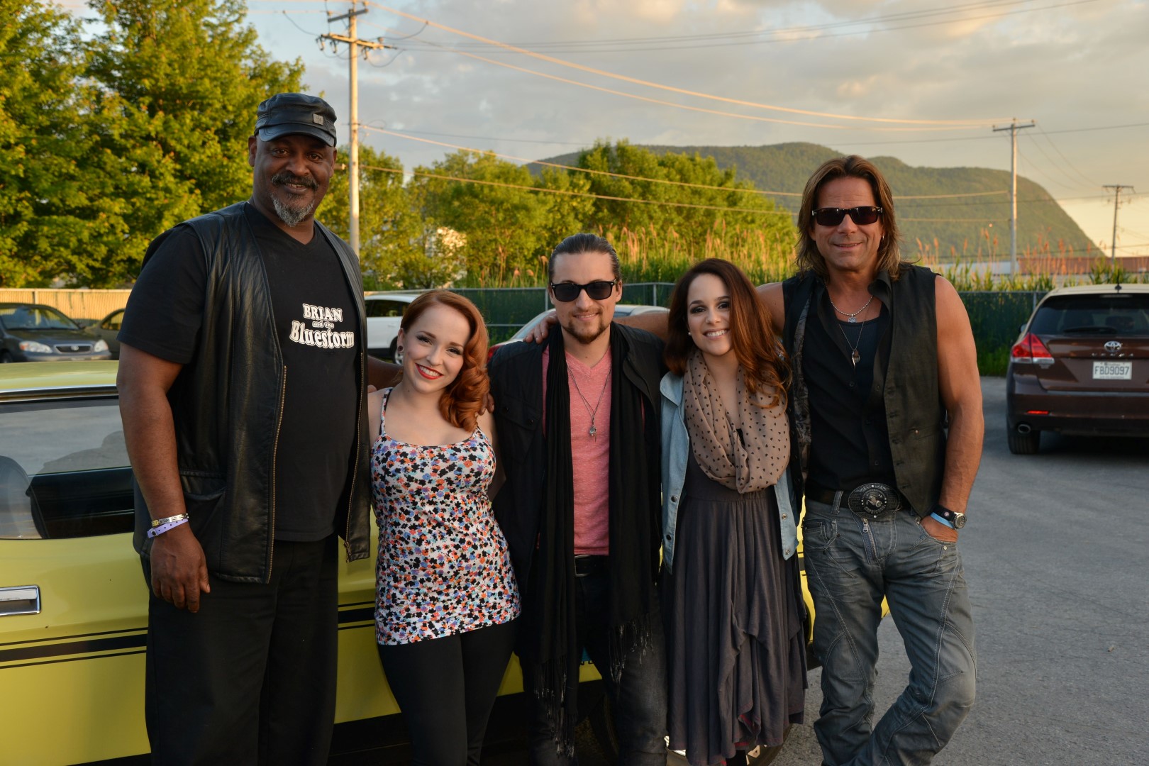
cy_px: 383
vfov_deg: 33.4
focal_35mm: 40
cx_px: 574
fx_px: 1277
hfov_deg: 48.5
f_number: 6.3
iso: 500
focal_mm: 40
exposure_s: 1/200
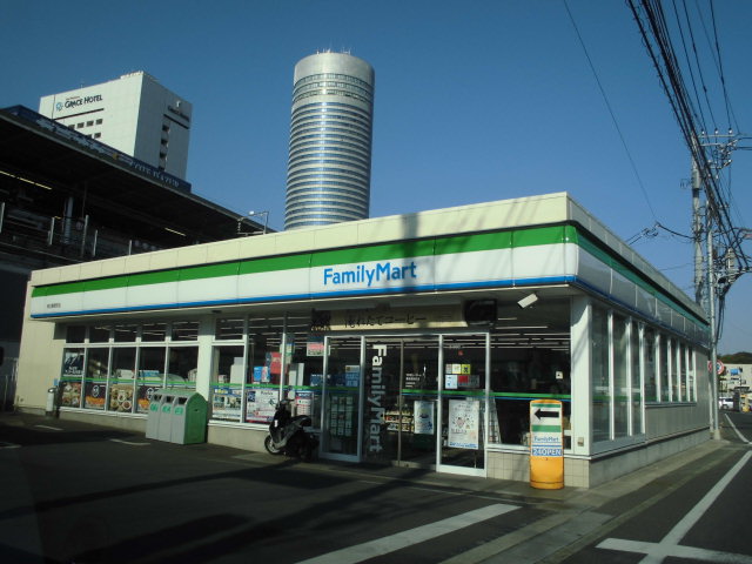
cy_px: 282
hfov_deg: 61.7
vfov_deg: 48.2
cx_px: 376
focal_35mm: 29
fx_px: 630
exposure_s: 1/640
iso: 100
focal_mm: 5.3
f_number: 3.7
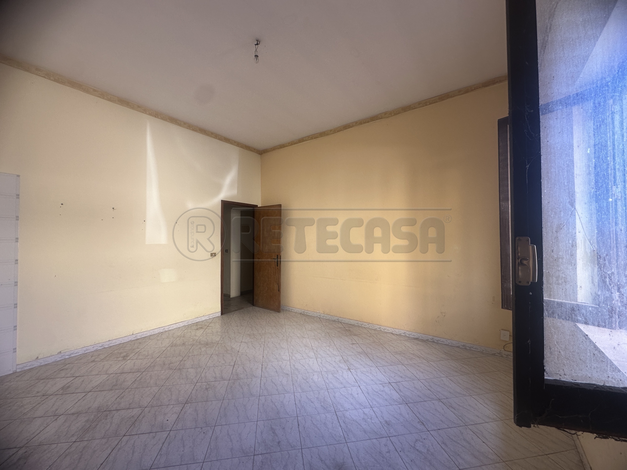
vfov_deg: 85.7
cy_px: 235
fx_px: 254
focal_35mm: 14
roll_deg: -0.2
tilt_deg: +0.1
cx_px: 314
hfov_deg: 102.1
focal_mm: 2.22
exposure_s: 1/99
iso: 50
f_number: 2.2
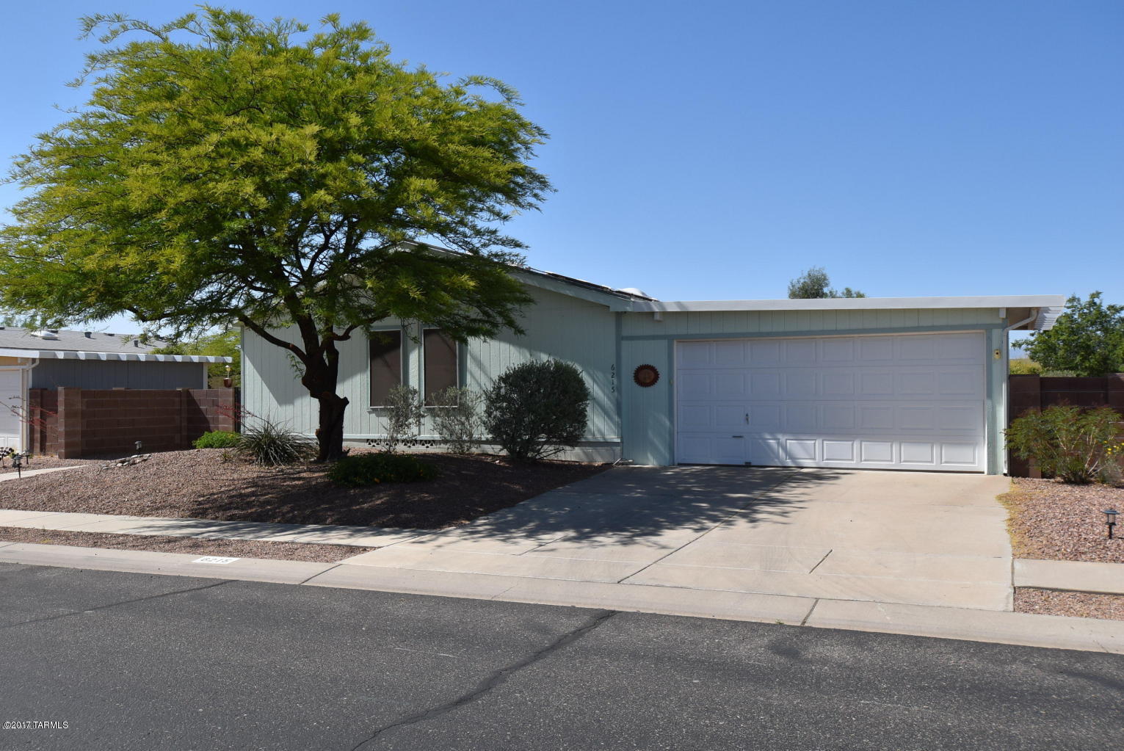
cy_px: 376
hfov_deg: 61.9
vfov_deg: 43.7
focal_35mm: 30
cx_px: 562
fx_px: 937
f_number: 10
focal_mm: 20
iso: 200
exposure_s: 1/400
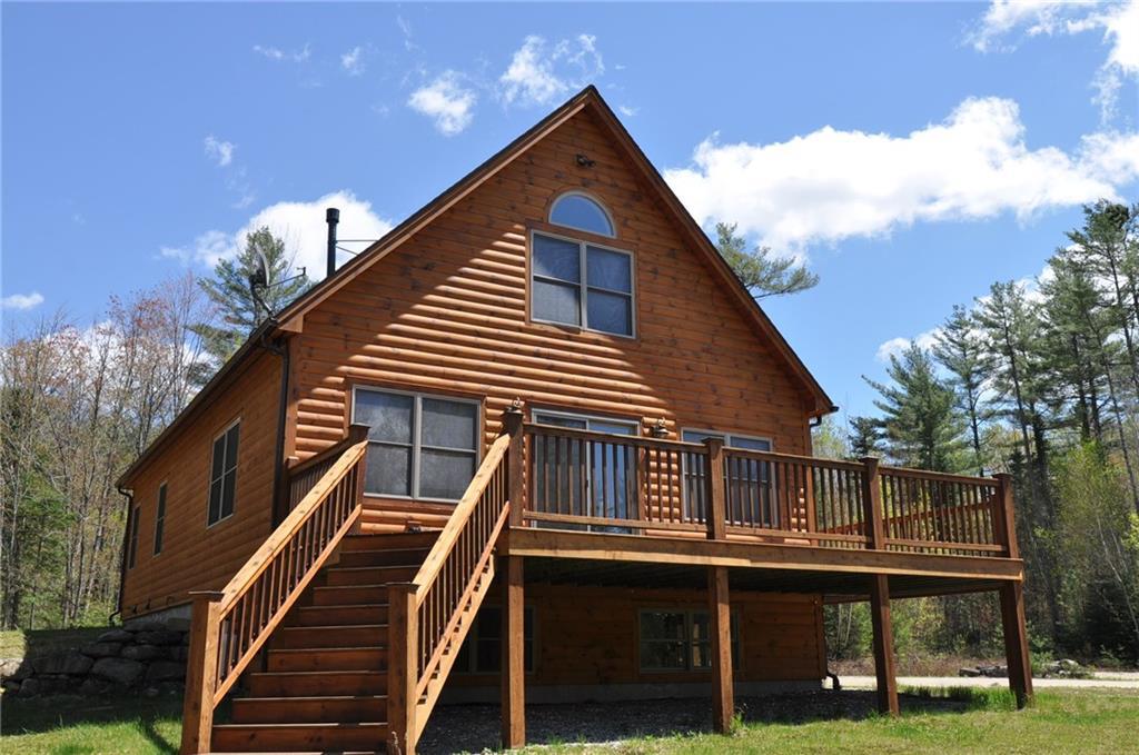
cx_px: 570
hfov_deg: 57.3
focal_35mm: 33
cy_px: 378
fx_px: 1042
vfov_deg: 39.8
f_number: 9
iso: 200
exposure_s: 1/320
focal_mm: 22
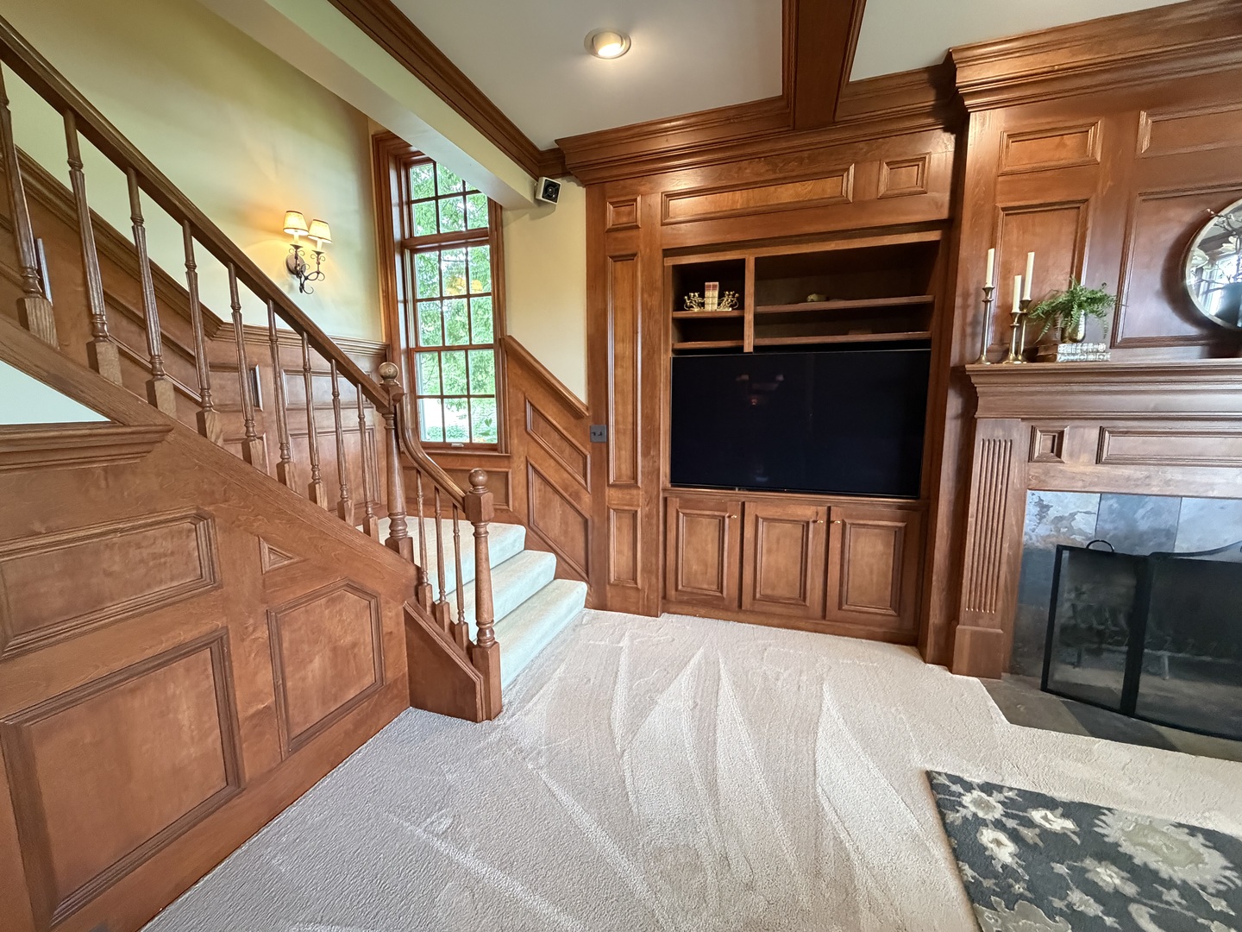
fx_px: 502
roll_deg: +1.1
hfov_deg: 102.1
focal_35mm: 14
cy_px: 466
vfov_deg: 85.7
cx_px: 621
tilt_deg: -7.7
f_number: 2.2
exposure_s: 1/60
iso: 800
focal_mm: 2.22
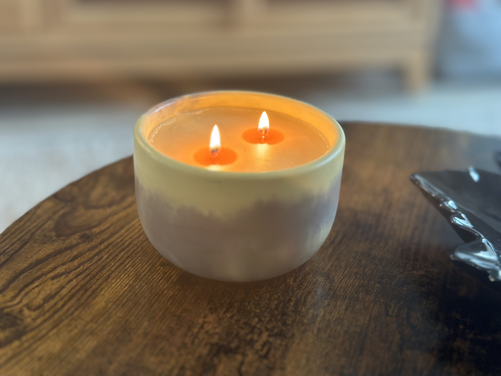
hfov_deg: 39.7
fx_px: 695
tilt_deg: -29.9
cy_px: 188
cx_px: 250
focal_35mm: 48
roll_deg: -3.4
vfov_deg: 30.3
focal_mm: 6.86
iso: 320
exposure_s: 1/60
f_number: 1.78
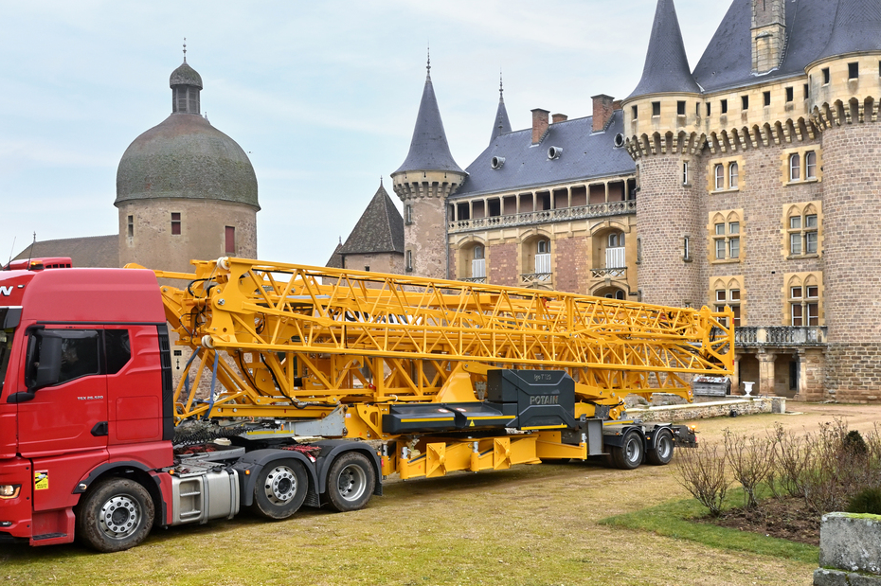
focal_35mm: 39
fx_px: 954
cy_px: 237
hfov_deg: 49.5
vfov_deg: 34.1
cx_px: 469
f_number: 9
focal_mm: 24
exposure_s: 1/200
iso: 800
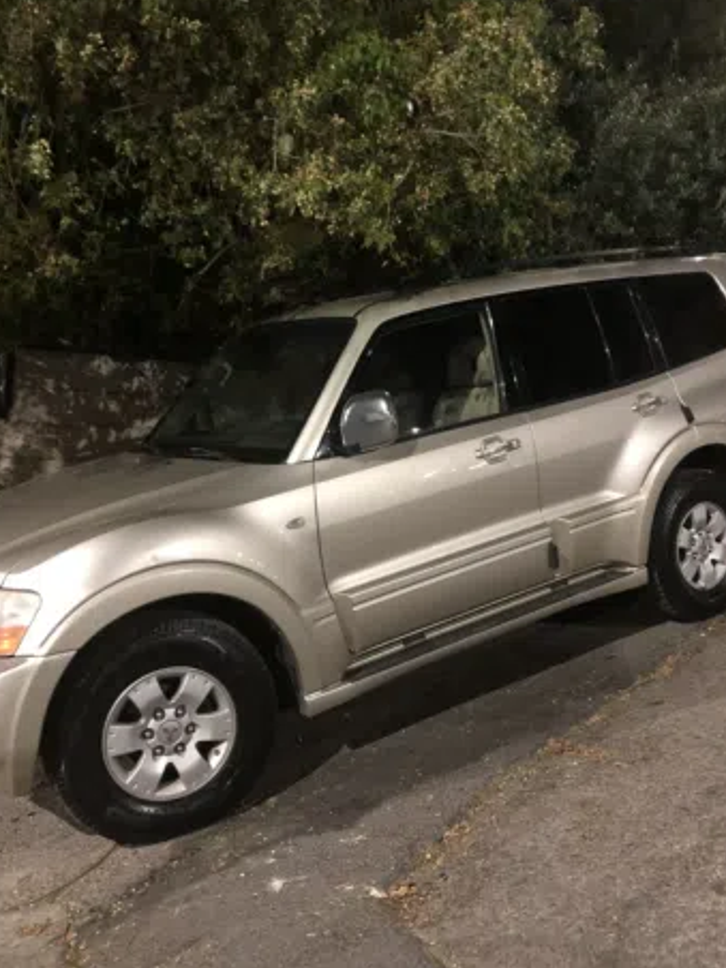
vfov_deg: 55.3
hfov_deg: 42.9
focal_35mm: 33
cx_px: 398
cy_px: 453
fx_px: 923
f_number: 1.8
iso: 125
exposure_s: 1/4
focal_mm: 3.99
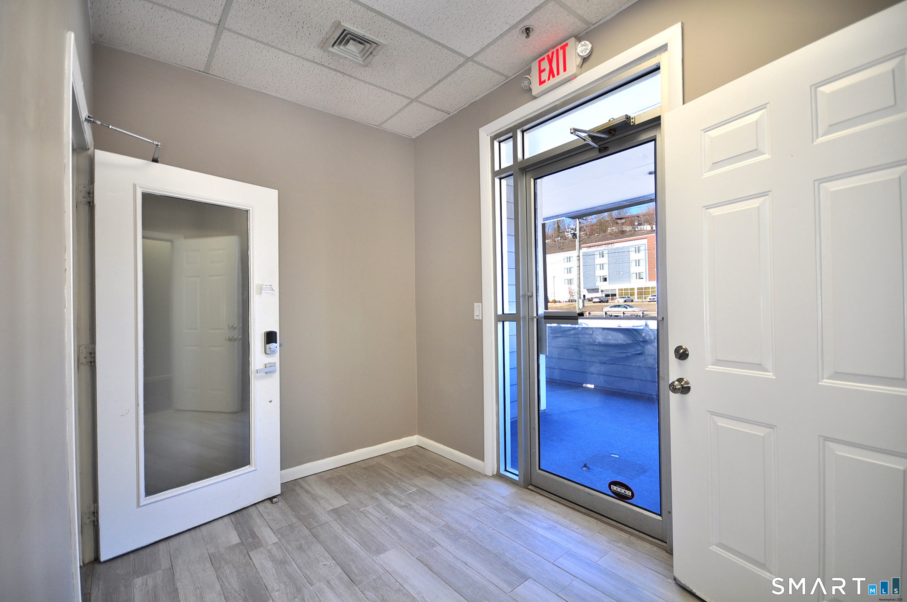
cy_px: 301
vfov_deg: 77.2
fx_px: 377
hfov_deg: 100.5
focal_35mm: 15
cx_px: 454
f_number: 4
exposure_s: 1/60
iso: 200
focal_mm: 10
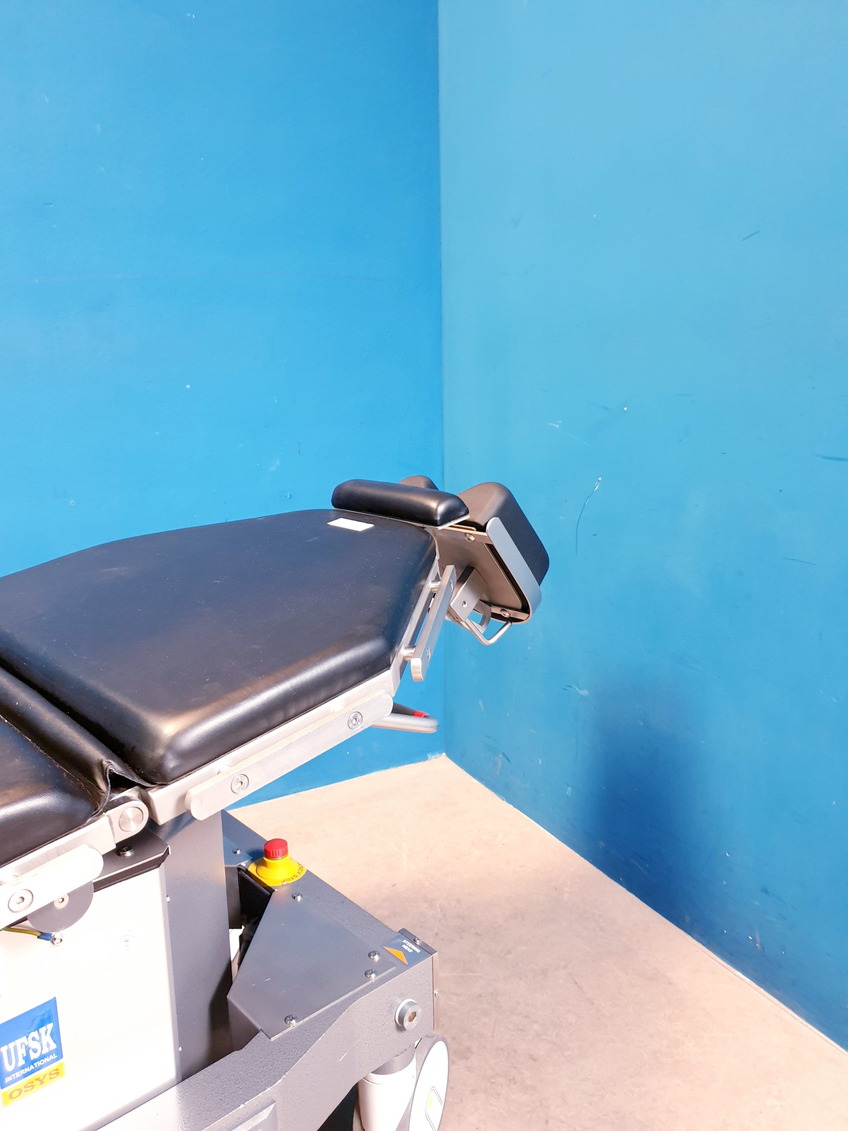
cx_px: 424
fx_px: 849
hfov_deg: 53.1
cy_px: 566
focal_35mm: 26
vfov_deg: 67.3
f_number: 1.5
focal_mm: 4.3
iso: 250
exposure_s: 1/33
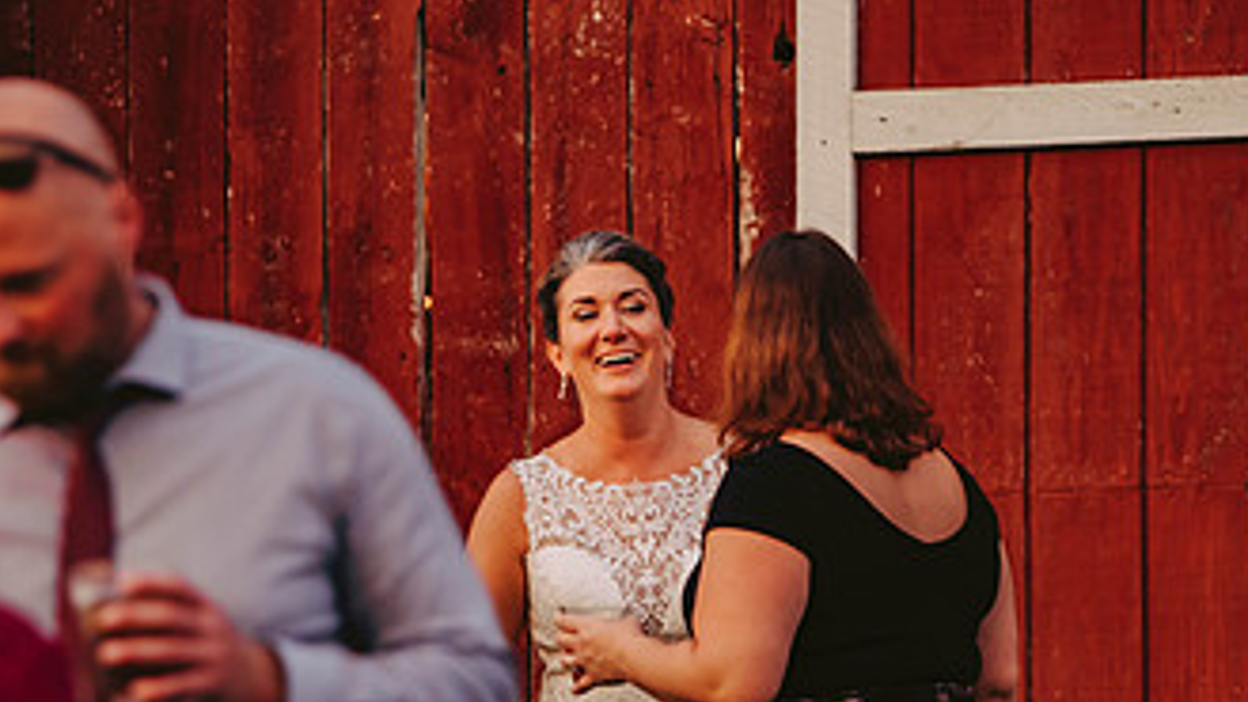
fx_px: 7644
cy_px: 601
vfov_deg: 5.3
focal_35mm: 231
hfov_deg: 9.3
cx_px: 607
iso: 640
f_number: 2.8
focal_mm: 125
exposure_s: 1/100
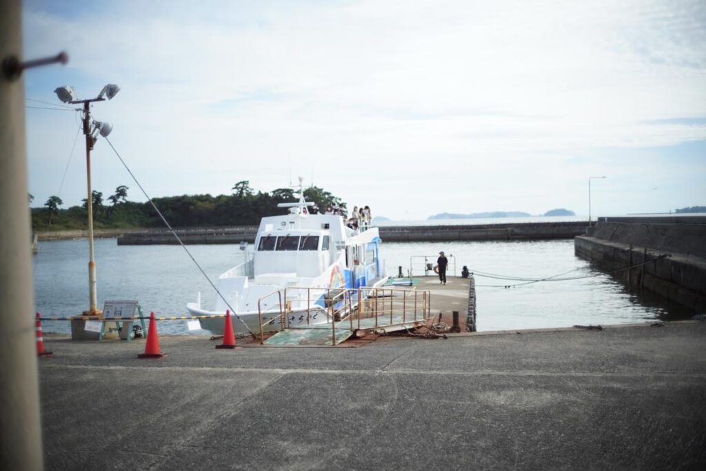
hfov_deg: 54.4
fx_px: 686
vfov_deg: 37.9
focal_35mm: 35
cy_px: 236
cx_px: 353
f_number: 2
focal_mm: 35
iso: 100
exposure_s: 1/5000
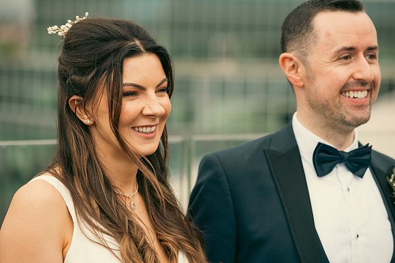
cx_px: 198
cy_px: 132
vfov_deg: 11.4
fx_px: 1317
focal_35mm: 120
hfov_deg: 17.1
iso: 160
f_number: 3.5
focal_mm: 120
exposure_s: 1/250
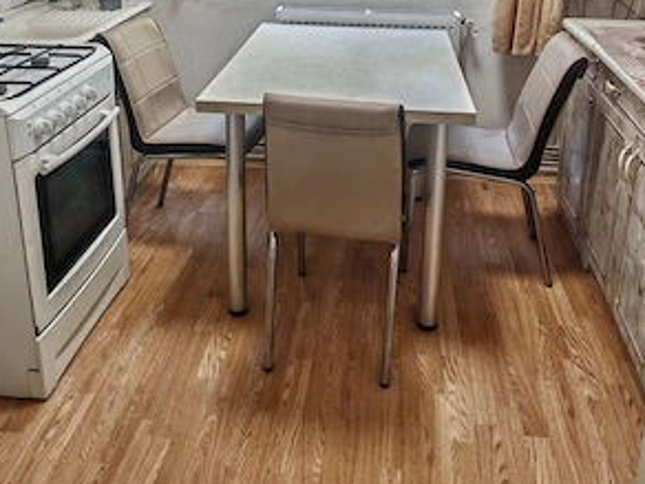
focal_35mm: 37
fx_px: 689
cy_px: 73
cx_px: 320
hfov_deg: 50.1
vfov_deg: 36.8
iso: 125
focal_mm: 6.83
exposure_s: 1/100
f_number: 2
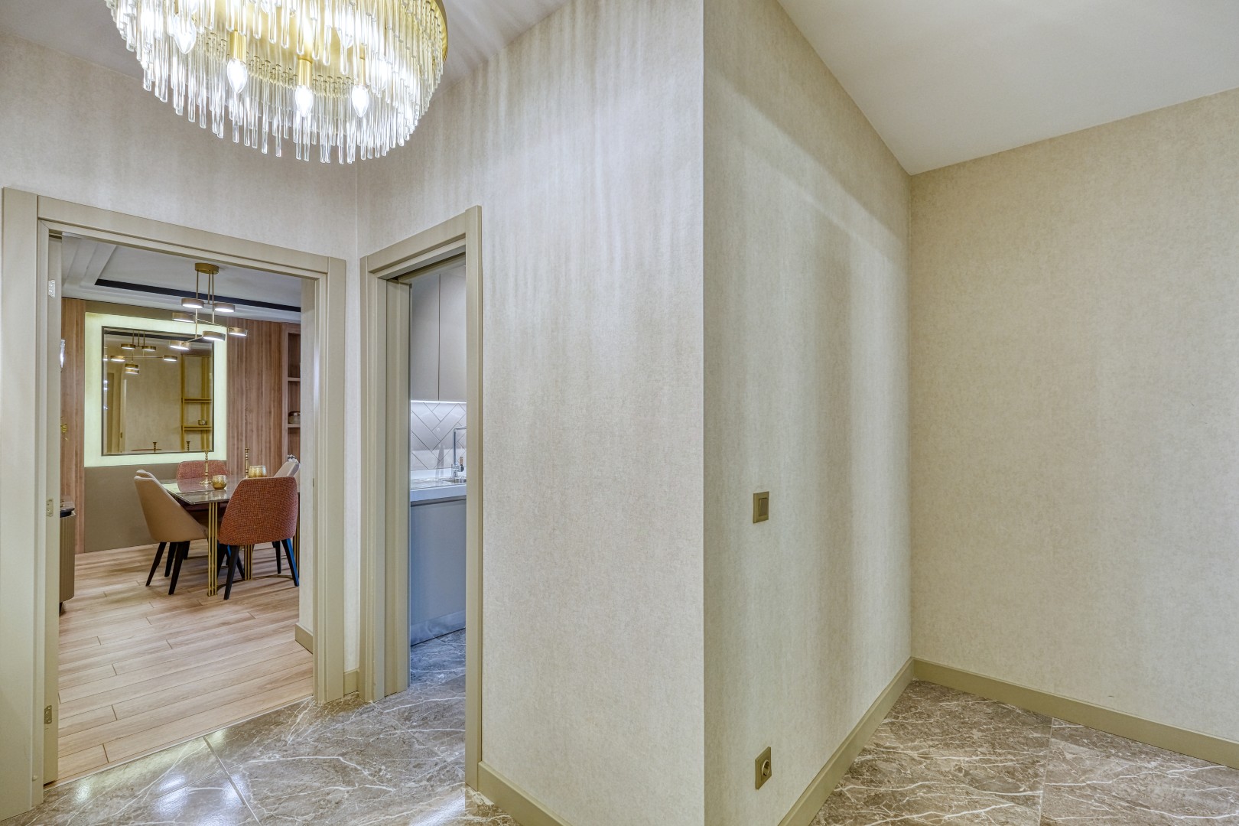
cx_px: 620
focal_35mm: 15
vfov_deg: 77.3
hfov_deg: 100.4
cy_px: 413
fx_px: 516
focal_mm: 10
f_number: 5.6
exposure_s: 1/13
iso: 320
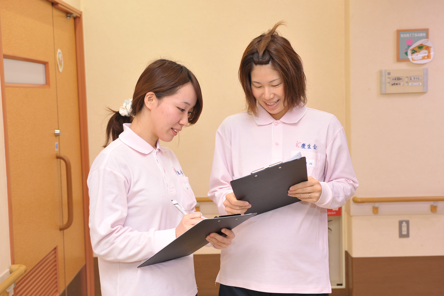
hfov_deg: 39.6
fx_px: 616
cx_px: 222
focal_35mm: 50
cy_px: 148
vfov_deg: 27.0
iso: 800
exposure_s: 1/80
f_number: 5.6
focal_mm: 50
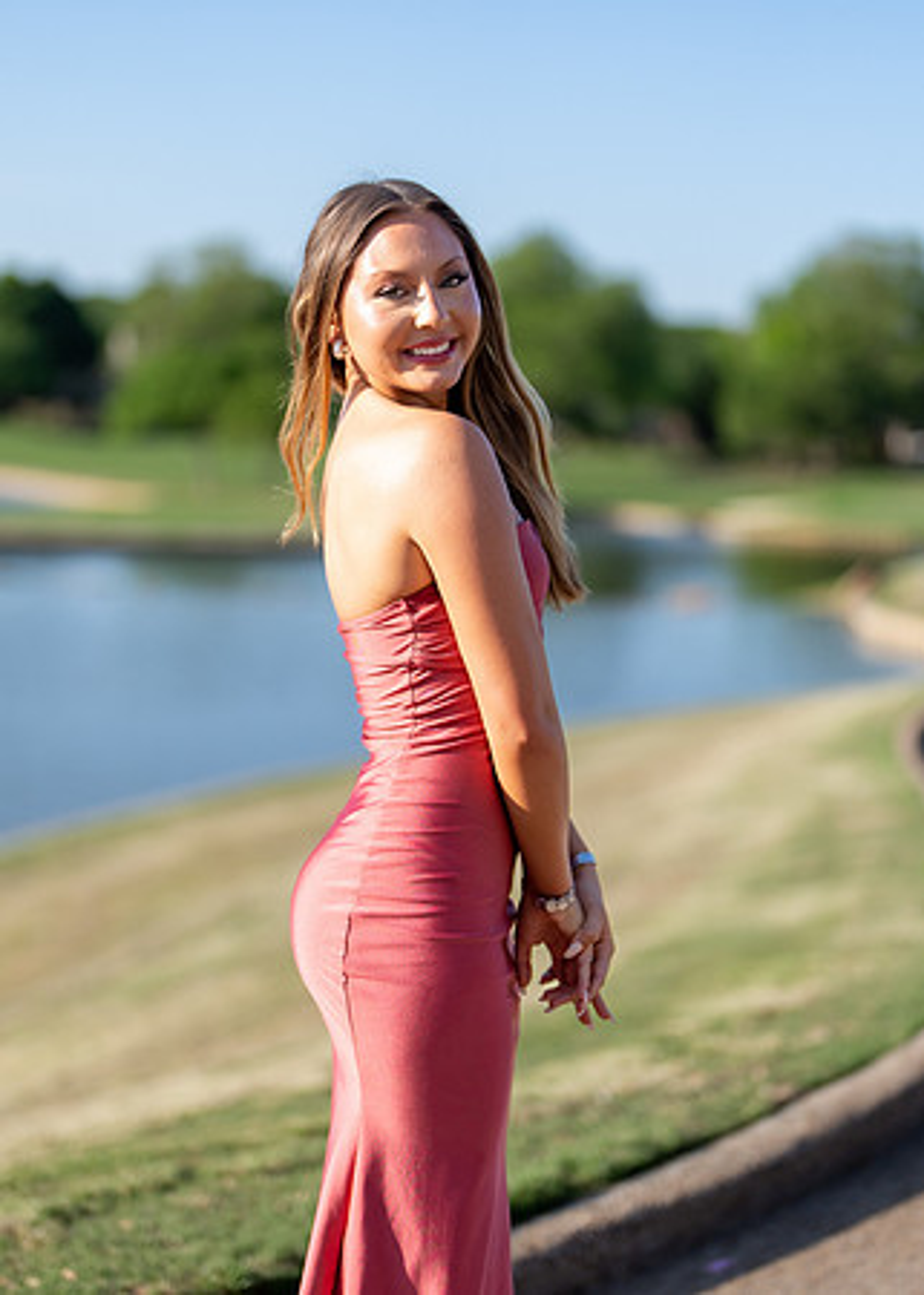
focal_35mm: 74
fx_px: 2719
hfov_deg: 19.3
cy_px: 648
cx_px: 462
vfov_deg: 26.8
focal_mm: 50
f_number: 1.2
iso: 100
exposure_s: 1/6400
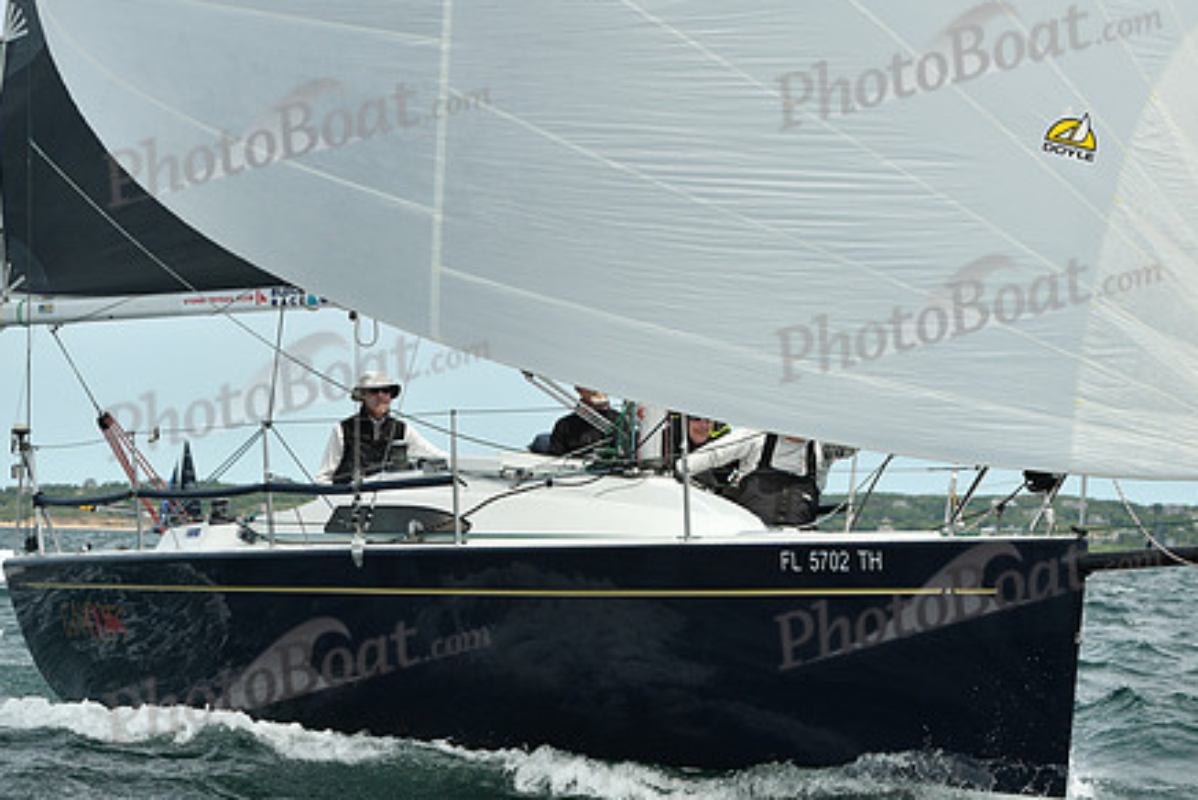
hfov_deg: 15.4
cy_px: 493
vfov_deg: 10.3
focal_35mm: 133
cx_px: 635
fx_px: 4427
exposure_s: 1/1250
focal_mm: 100
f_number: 8
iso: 320
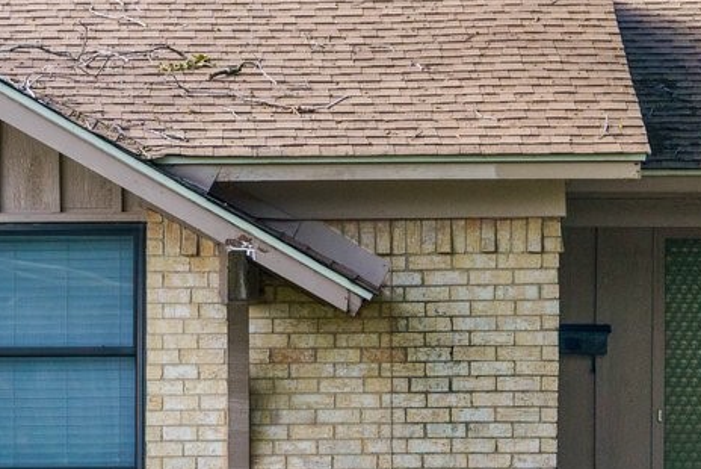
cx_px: 215
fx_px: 5258
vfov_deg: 5.1
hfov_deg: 7.6
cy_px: 228
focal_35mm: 270
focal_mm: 61.2
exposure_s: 1/320
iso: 800
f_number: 4.5
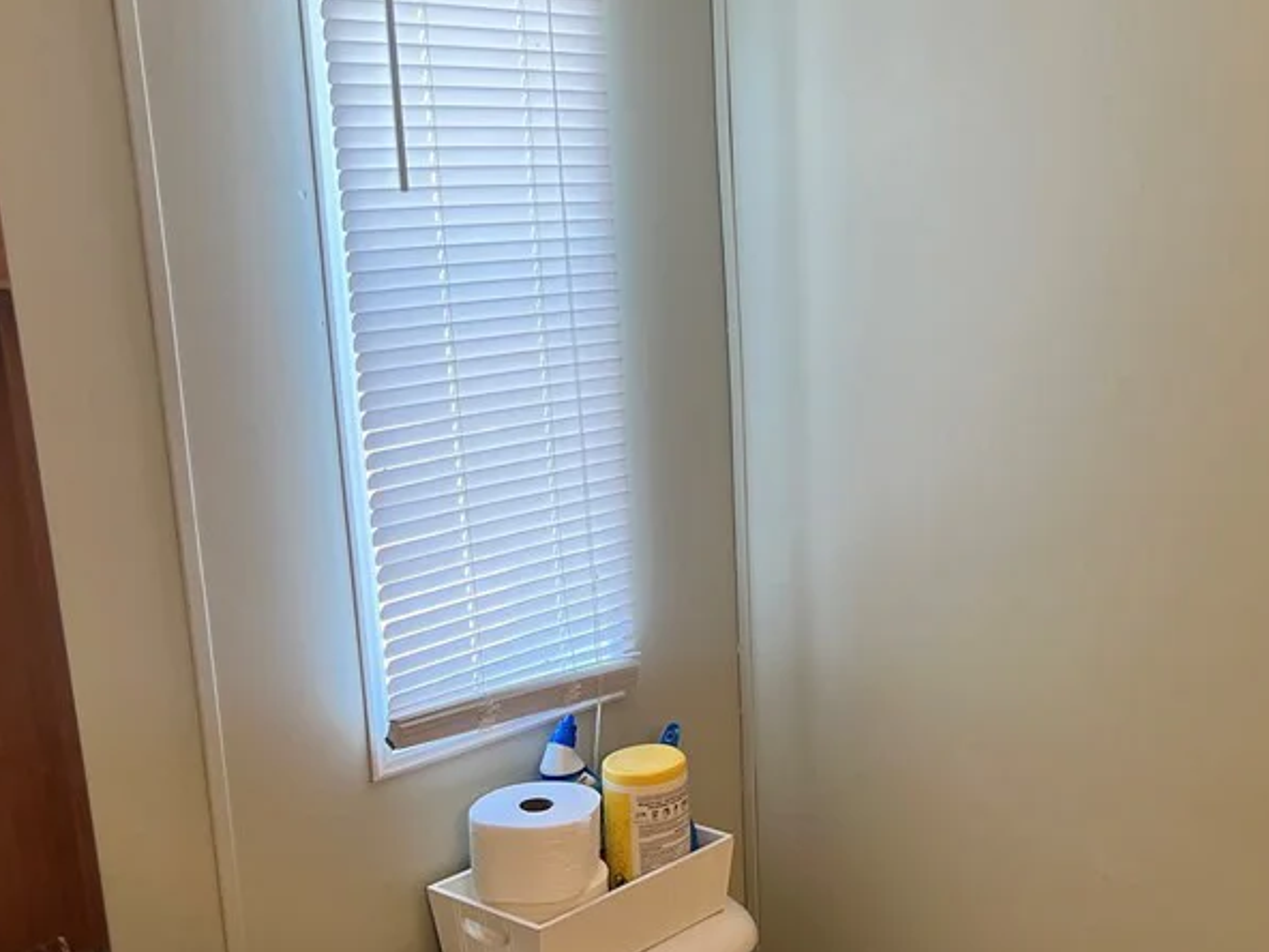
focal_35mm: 45
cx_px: 950
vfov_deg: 32.1
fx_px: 1650
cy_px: 579
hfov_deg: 40.9
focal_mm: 5.7
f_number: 1.5
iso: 100
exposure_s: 1/120
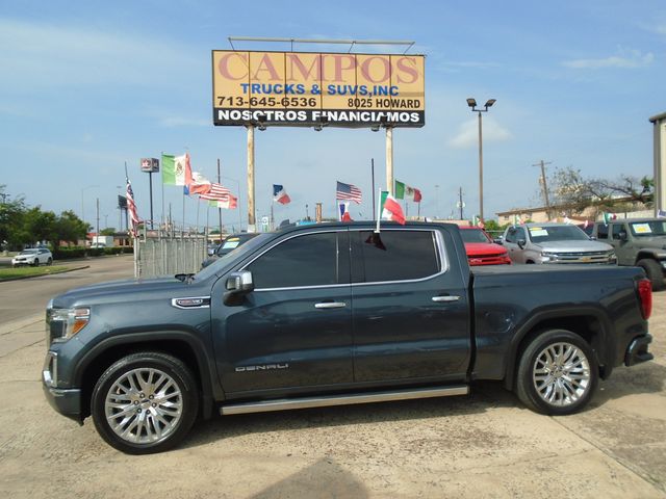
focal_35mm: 26
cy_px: 250
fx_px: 500
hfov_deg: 67.3
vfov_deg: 53.1
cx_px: 333
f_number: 8
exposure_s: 1/200
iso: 100
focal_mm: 4.6
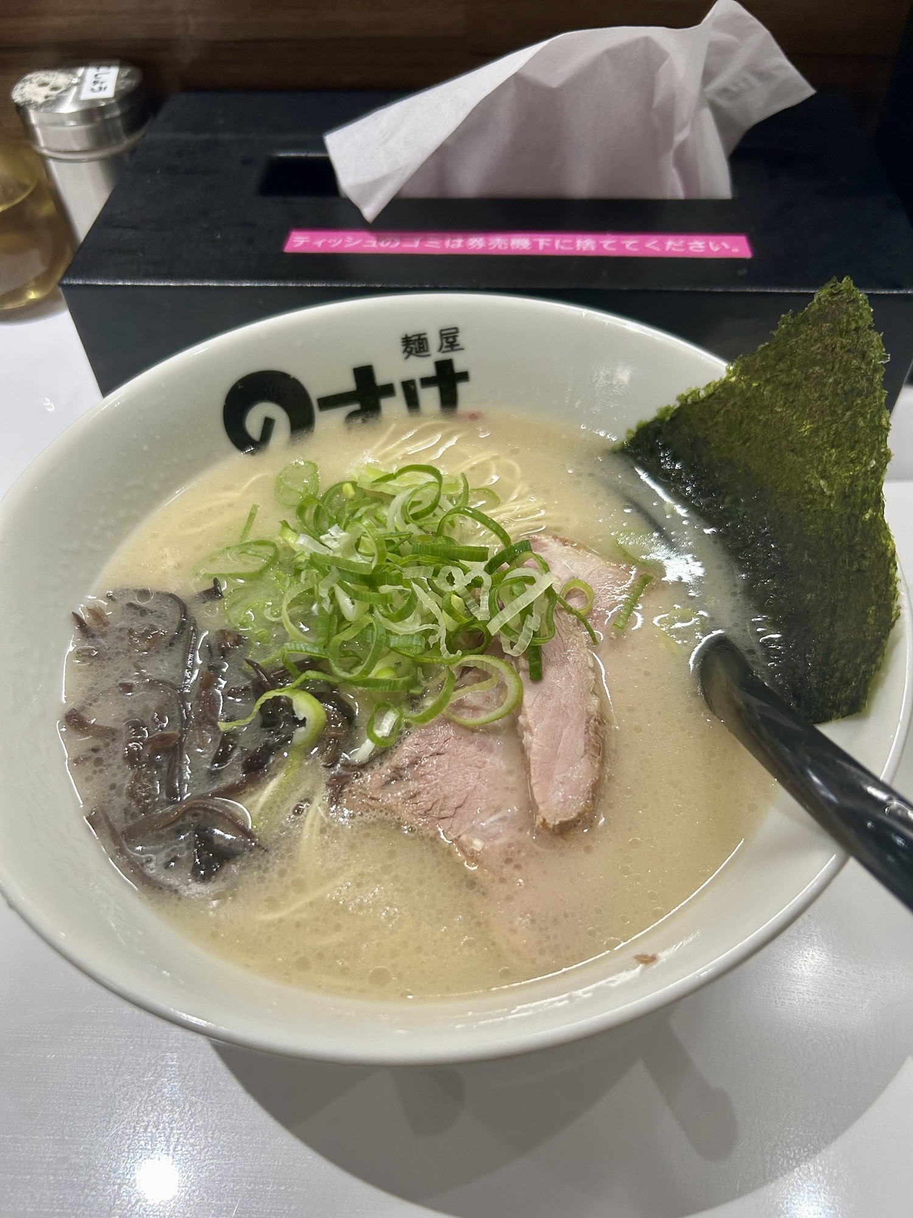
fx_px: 914
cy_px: 609
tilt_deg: -50.4
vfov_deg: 67.3
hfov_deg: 53.1
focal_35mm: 26
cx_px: 456
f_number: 1.5
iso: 100
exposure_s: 1/100
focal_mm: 5.7
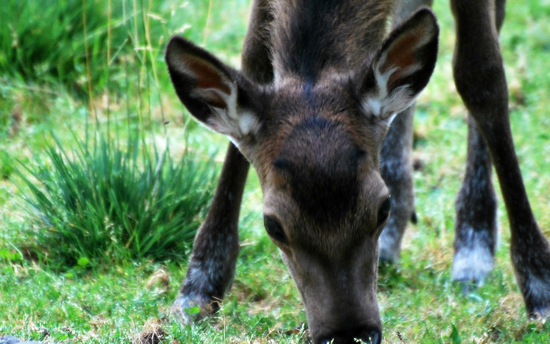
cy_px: 232
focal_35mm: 587
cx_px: 277
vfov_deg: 2.2
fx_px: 8798
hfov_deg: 3.6
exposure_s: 1/125
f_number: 5.6
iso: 280
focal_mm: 300
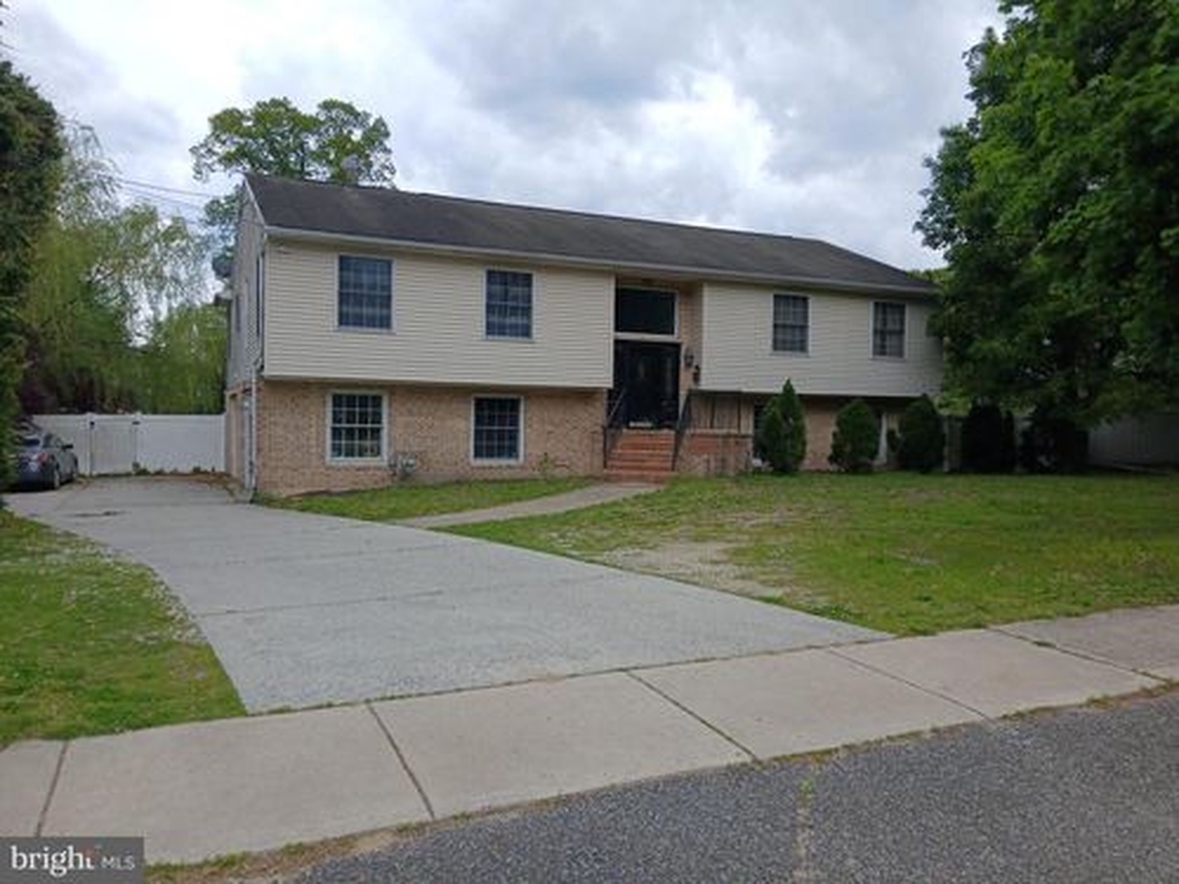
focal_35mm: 26
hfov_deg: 67.3
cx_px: 590
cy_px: 442
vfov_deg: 53.1
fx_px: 886
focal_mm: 3.98
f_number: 1.8
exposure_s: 1/423
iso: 20
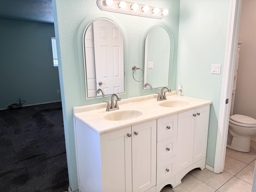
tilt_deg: -12.8
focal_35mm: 24
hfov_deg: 71.6
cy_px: 96
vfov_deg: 56.8
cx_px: 128
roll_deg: +0.4
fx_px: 177
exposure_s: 1/120
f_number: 1.78
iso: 64
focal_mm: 6.76
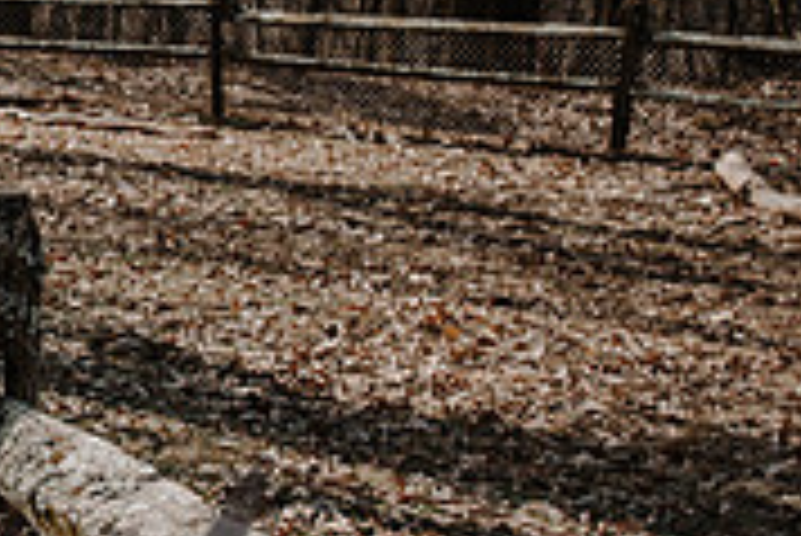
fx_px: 3340
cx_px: -378
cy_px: 119
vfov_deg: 9.1
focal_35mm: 150
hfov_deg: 13.0
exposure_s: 1/250
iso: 200
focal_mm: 46
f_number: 8
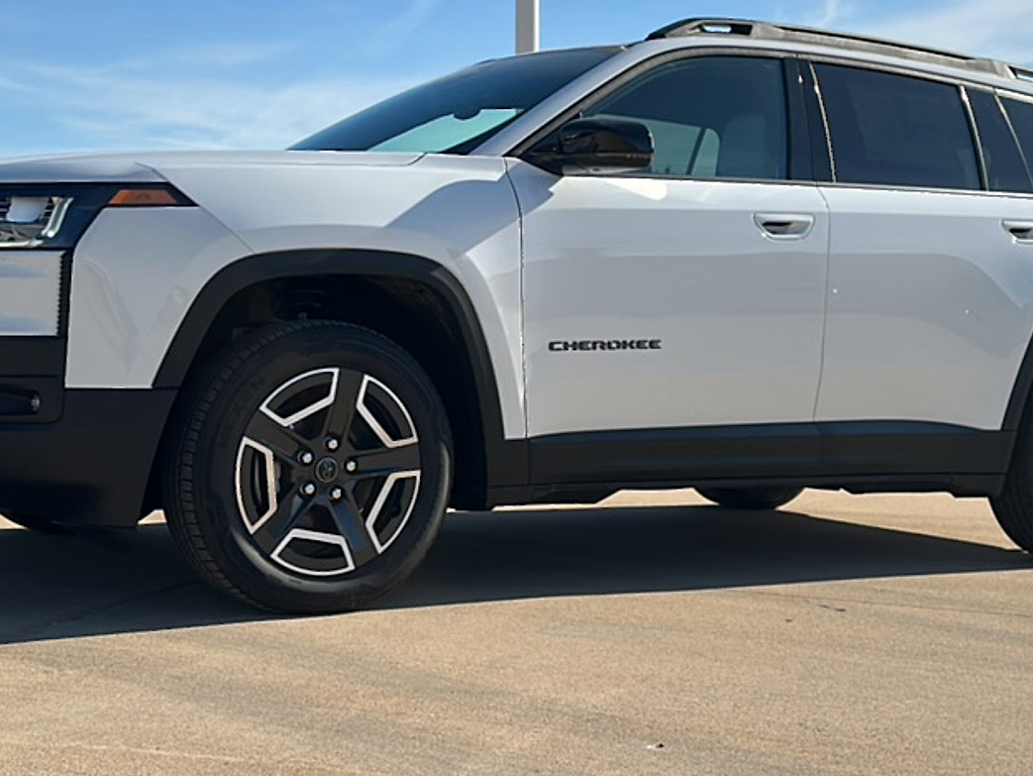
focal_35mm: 46
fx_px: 1373
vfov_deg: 31.3
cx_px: 535
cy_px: 256
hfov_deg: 41.2
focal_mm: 6.86
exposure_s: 1/7143
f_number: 1.78
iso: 80
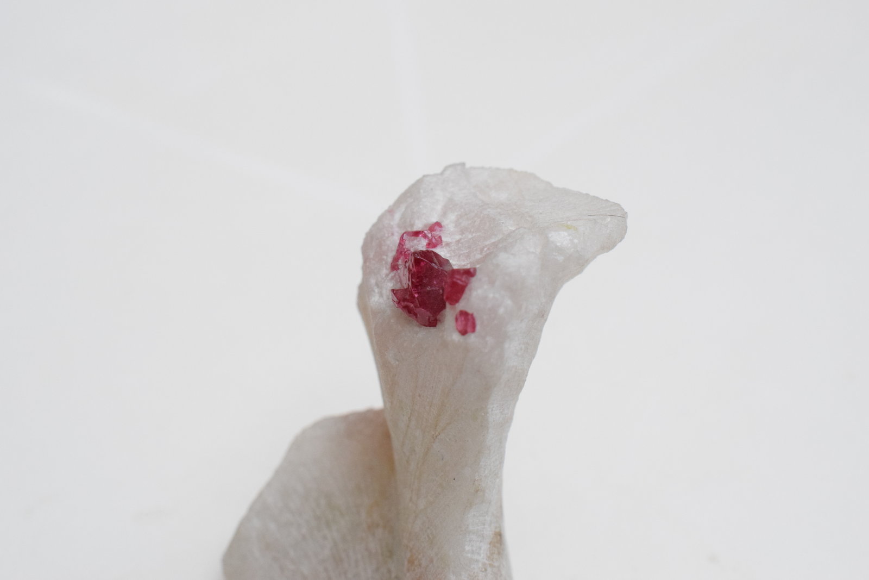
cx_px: 434
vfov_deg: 28.1
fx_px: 1159
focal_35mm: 48
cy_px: 290
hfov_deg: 41.1
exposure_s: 1/160
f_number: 9
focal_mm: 32
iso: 3200
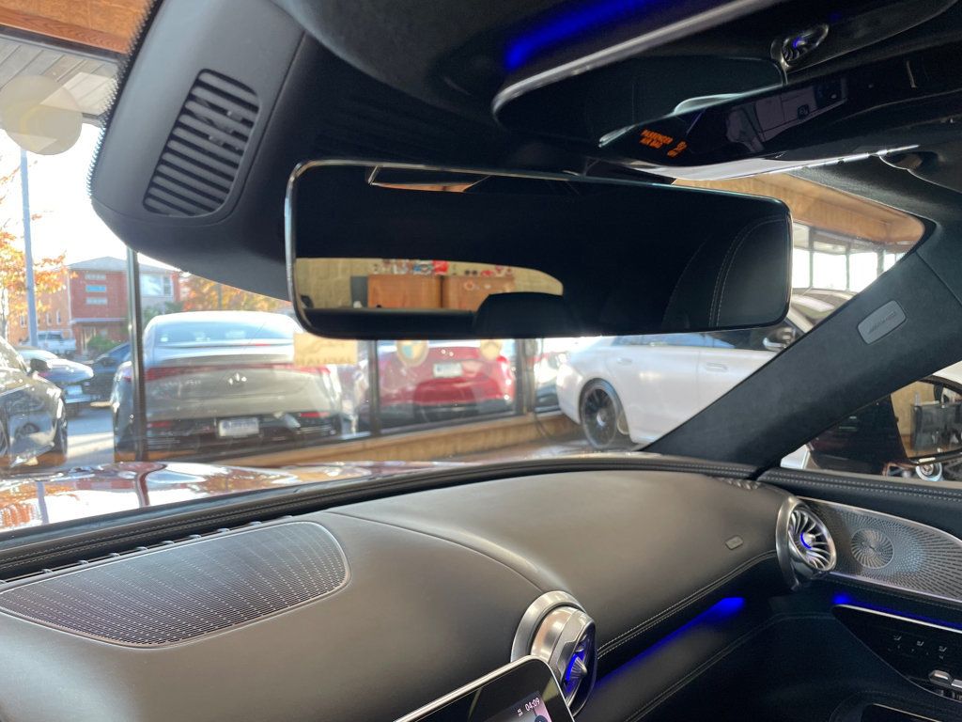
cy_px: 361
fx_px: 723
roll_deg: +0.8
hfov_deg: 67.3
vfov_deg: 53.1
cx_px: 481
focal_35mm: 26
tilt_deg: -1.9
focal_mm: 4.2
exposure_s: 1/120
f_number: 1.6
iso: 80
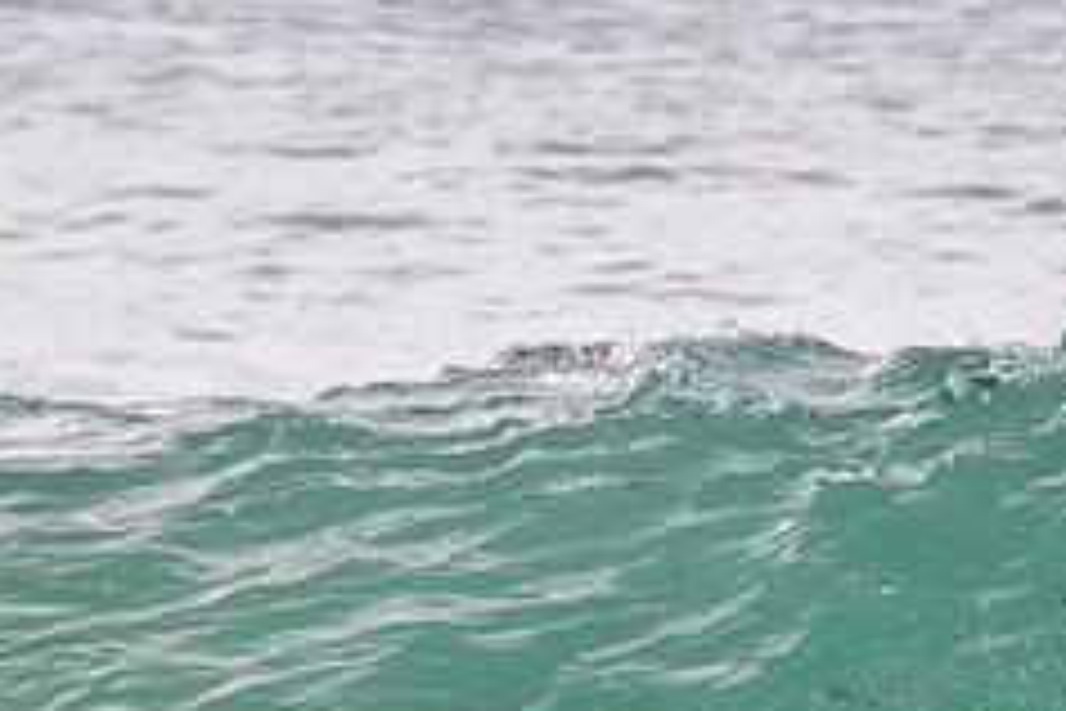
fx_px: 58063
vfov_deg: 0.7
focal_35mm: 1961
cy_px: 857
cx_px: 819
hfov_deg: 1.1
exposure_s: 1/2000
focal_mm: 800
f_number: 11
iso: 1600
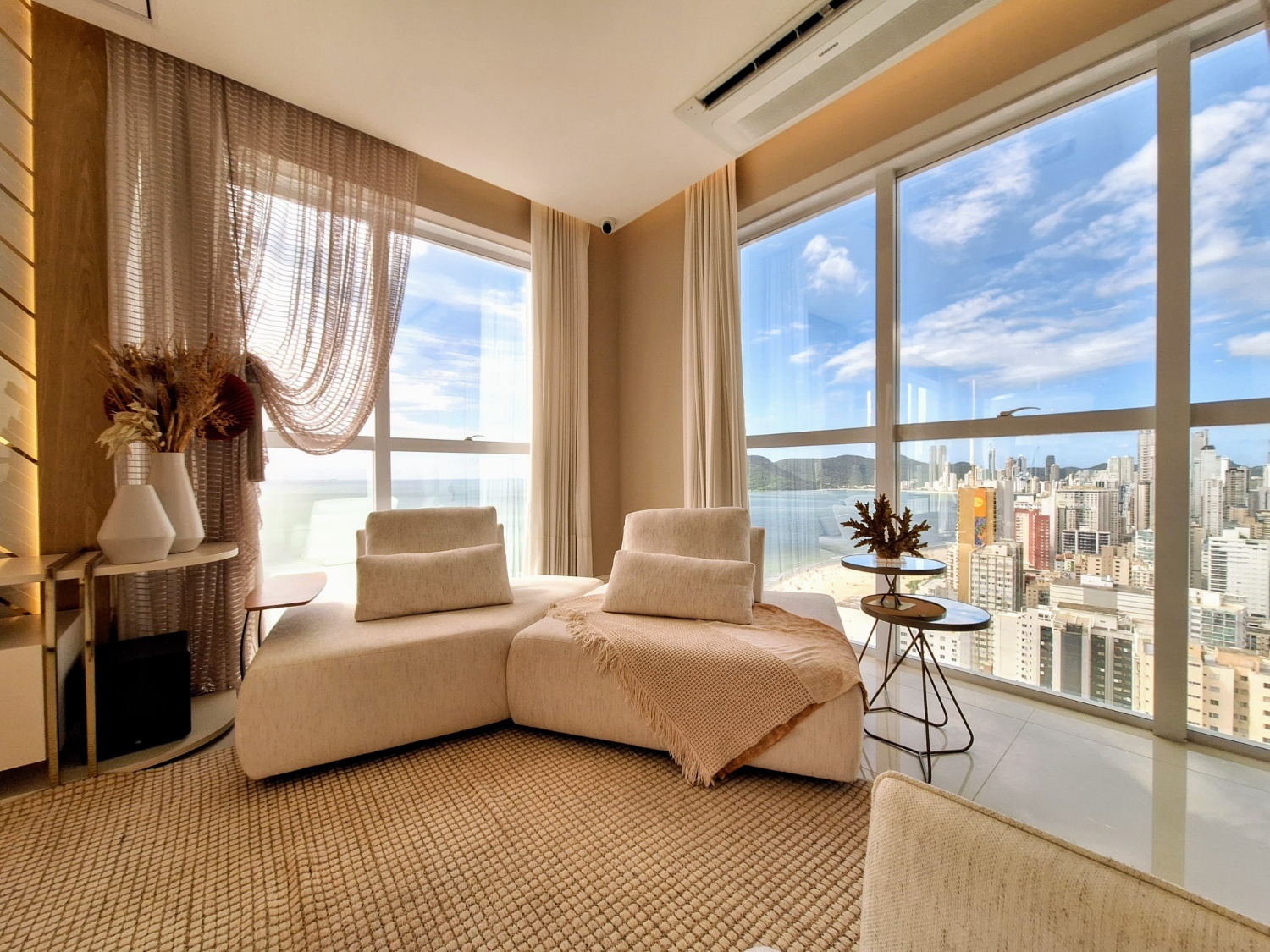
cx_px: 635
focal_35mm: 13
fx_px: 477
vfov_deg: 89.9
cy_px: 476
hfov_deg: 106.2
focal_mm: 1.74
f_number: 2.2
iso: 40
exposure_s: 1/381
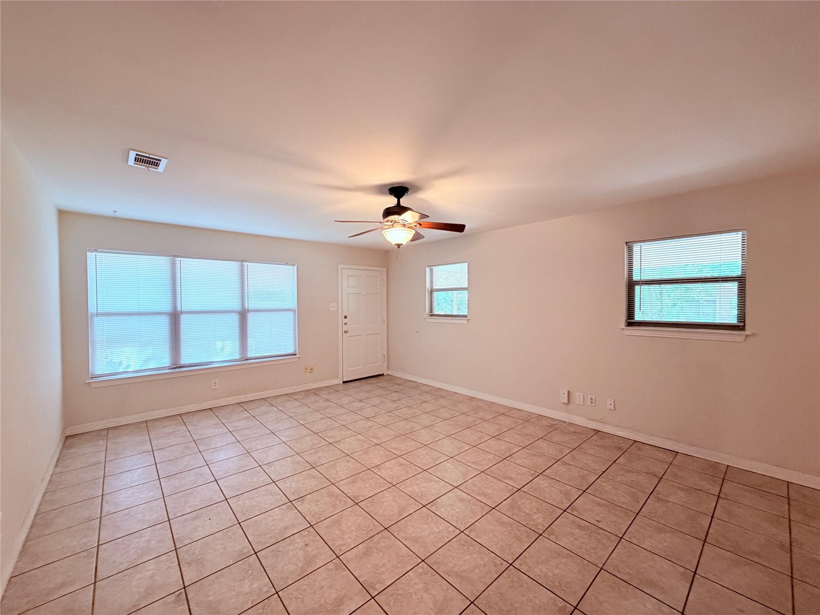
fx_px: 332
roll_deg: +0.5
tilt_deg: -1.7
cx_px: 410
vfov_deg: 85.7
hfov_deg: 102.1
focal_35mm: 14
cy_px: 308
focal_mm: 2.22
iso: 320
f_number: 2.2
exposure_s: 1/60
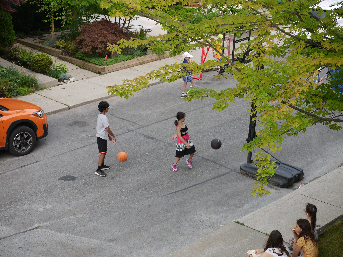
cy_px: 128
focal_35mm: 70
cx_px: 172
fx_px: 694
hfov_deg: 27.8
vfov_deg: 21.0
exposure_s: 1/200
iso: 100
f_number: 3.5
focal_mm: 35
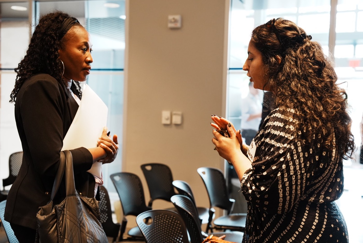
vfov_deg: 27.6
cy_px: 122
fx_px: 494
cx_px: 182
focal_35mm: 49
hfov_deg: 40.3
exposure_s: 1/200
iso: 3200
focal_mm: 49
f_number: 4
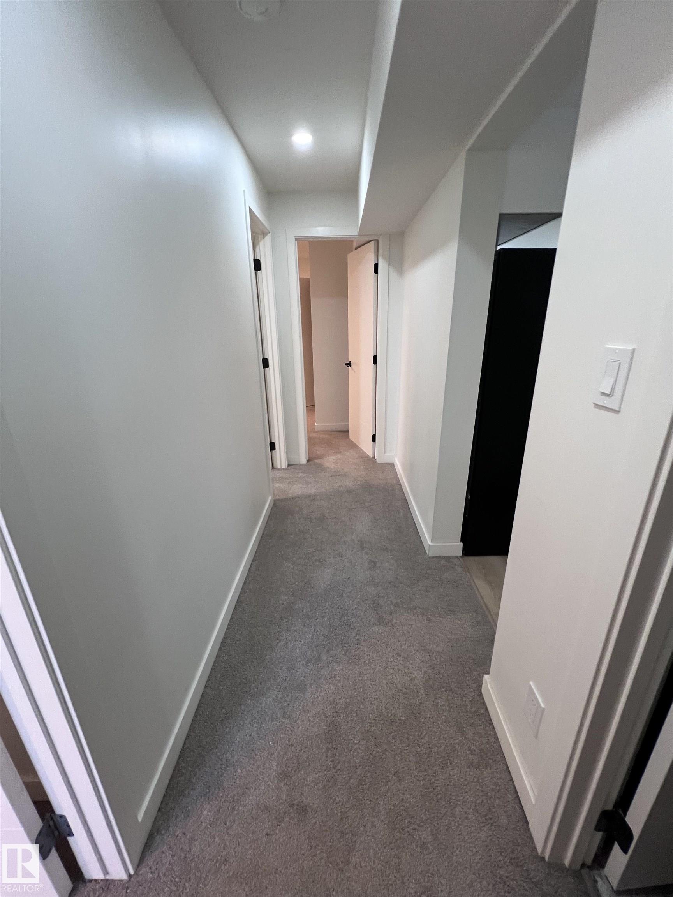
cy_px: 448
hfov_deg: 89.9
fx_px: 337
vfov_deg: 106.2
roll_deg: +3.5
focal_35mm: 13
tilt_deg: -17.0
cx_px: 336
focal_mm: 1.57
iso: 250
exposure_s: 1/60
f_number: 1.8
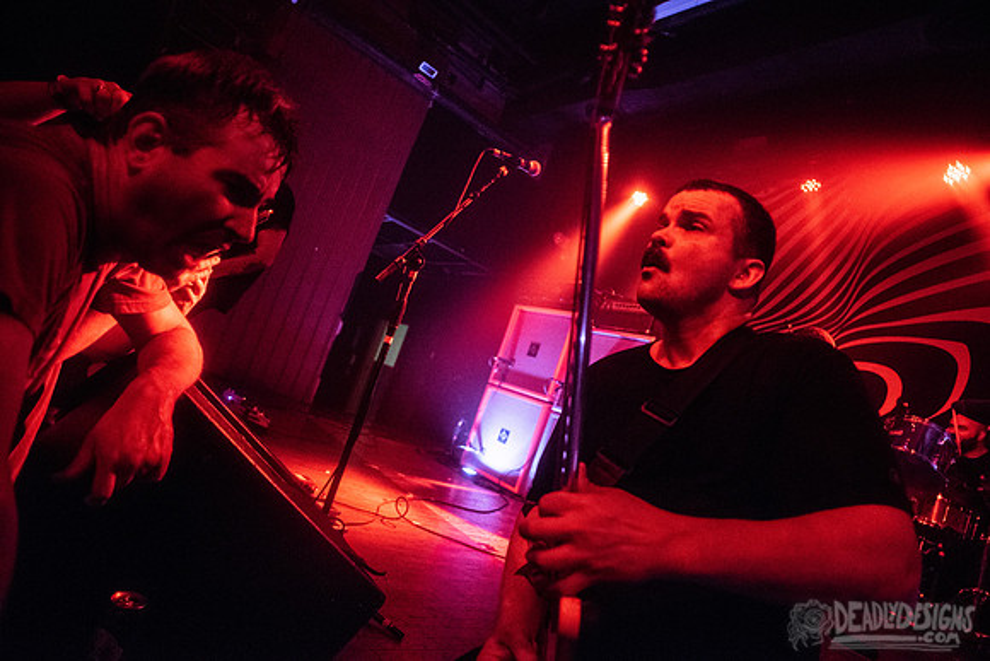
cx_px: 495
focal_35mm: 20
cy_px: 330
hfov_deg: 84.0
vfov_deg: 62.0
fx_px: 550
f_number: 3.2
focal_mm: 20
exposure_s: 1/400
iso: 3200
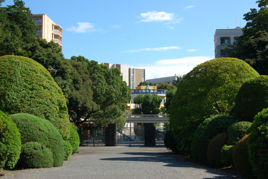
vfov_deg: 25.8
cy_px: 90
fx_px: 391
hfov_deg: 37.8
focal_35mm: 52
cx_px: 134
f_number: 8
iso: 100
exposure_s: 1/125
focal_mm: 35
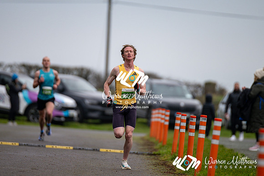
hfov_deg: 4.6
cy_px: 88
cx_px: 132
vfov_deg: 3.1
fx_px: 3298
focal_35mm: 450
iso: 220
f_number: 2.8
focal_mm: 300
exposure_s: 1/1600
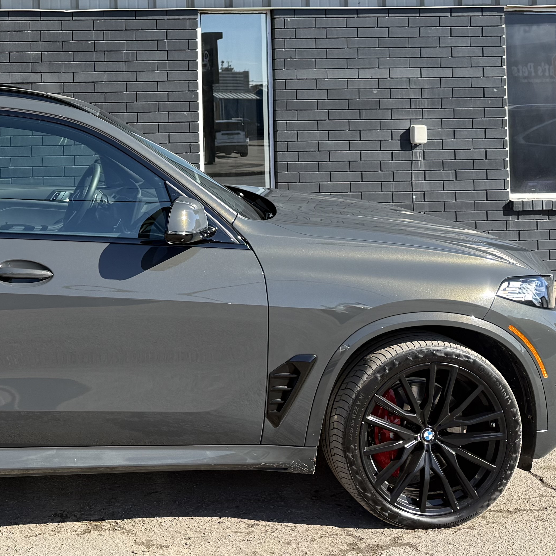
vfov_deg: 28.6
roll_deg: +1.3
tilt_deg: +1.3
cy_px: 73
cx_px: 51
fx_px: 1054
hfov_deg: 28.4
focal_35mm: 58
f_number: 1.78
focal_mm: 6.76
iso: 100
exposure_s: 1/2053
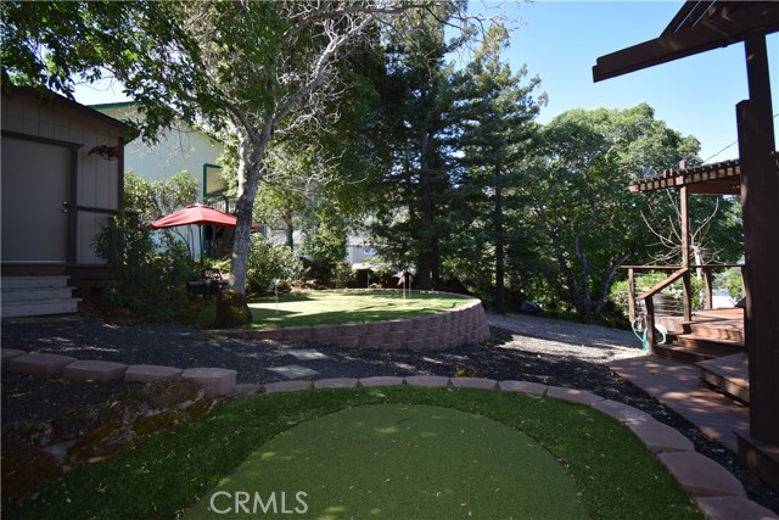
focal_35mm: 16
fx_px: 357
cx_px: 390
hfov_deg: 95.0
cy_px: 260
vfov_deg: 72.1
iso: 125
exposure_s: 1/125
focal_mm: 11
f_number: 5.6
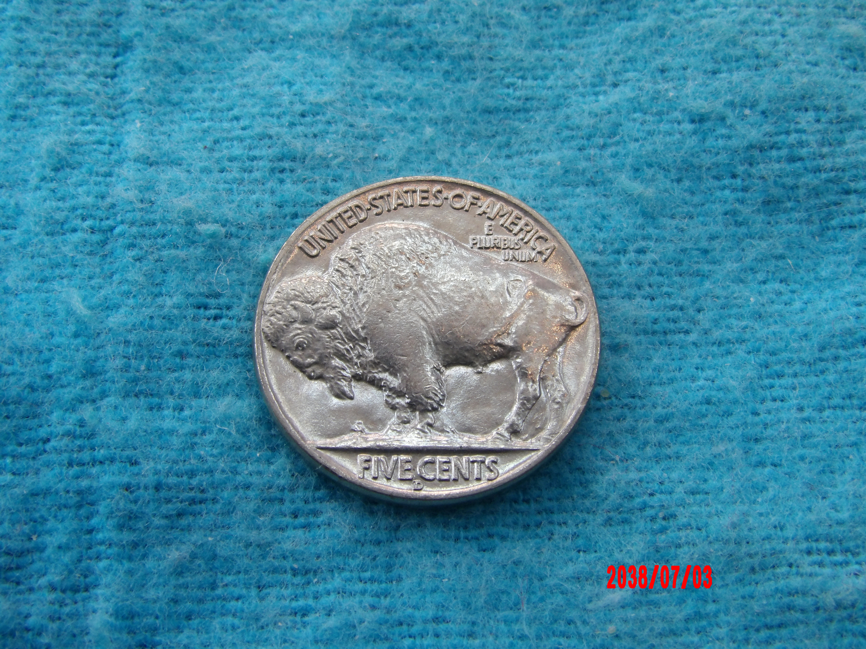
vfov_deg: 28.6
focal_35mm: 51
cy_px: 324
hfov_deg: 37.5
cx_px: 433
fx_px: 1276
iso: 200
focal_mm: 9.2
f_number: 5.3
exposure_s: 1/15
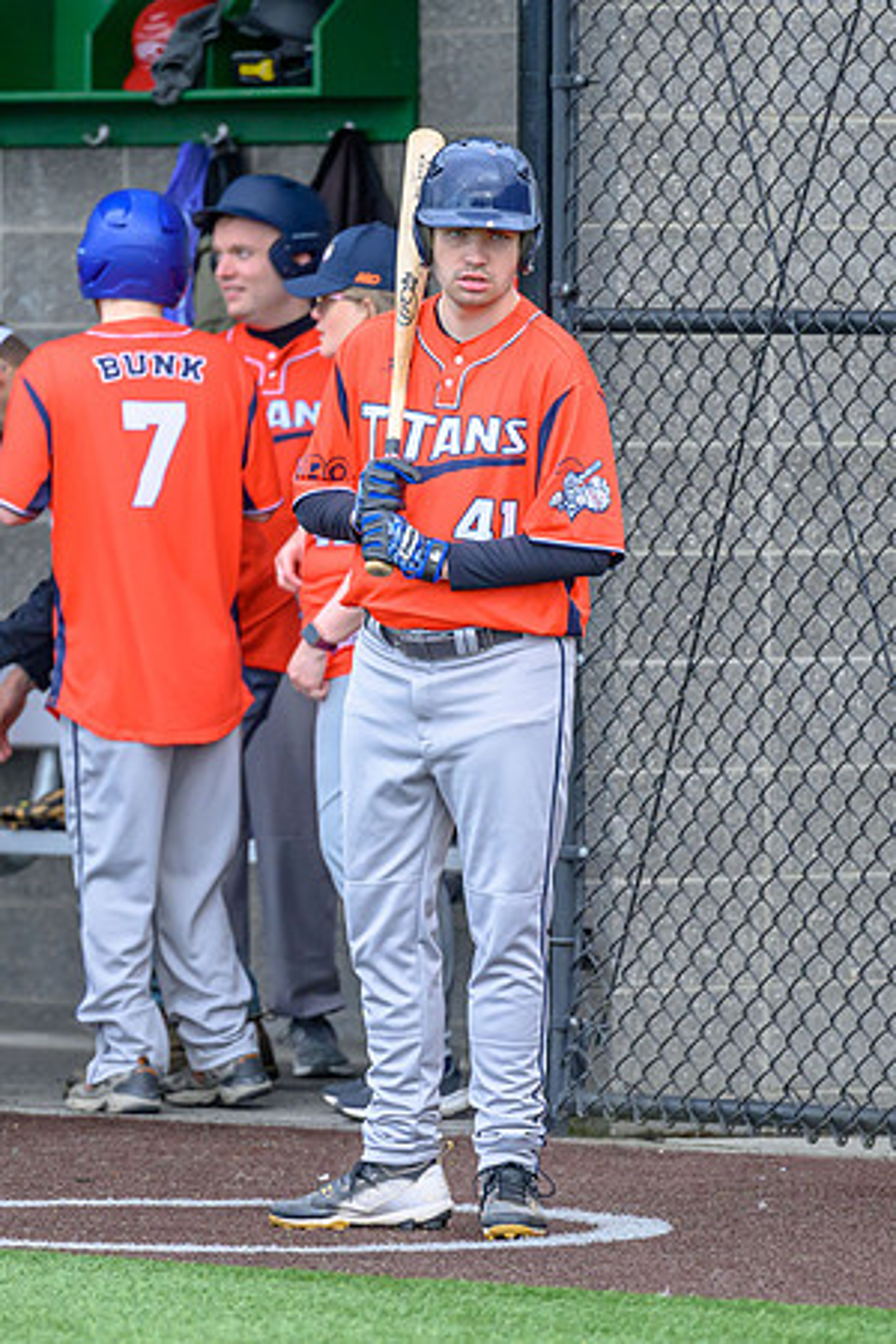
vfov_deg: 4.9
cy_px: 637
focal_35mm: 423
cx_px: 264
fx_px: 15804
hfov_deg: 3.2
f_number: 2.8
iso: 1250
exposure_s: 1/2000
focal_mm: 200
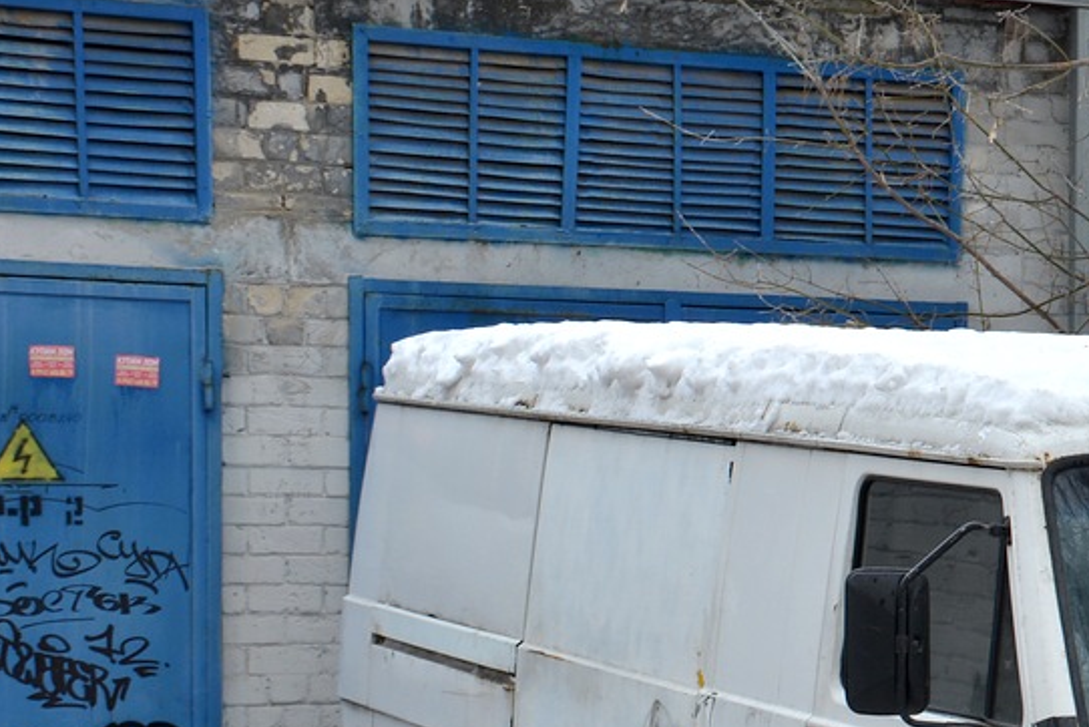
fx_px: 3813
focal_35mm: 126
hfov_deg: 15.8
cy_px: 691
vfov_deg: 10.8
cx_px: 1195
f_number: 6.3
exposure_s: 1/160
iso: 200
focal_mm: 38
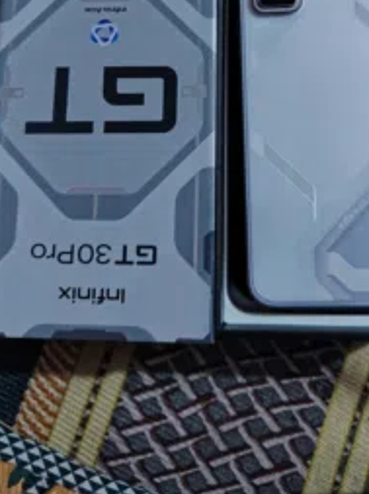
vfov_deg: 46.9
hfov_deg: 37.5
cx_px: 219
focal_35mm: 38
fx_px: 541
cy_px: 113
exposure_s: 1/25
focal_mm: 5.25
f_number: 1.75
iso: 1853
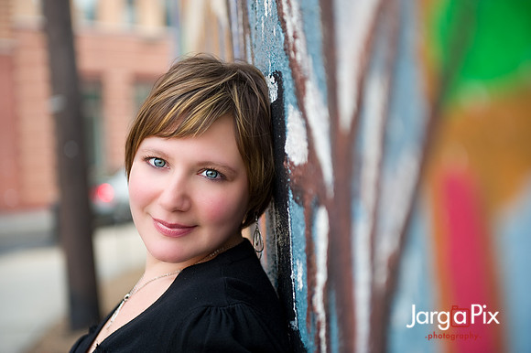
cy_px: 176
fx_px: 1032
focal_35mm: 70
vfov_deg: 19.4
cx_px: 266
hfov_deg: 28.9
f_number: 2.8
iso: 200
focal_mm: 70
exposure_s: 1/200
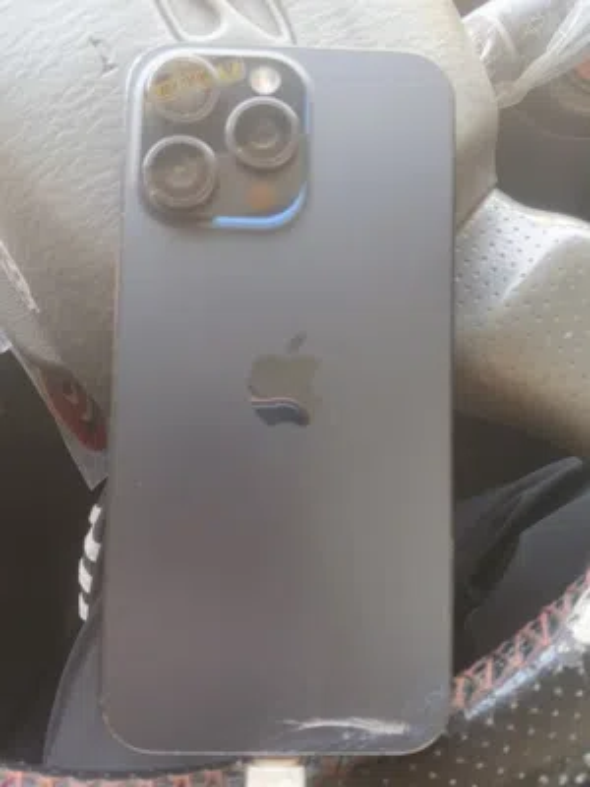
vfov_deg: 73.9
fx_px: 523
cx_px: 295
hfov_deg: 58.9
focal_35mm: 23
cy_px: 394
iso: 571
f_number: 1.6
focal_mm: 4.09
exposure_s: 1/50
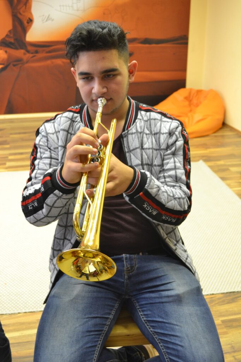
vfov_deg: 46.4
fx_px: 422
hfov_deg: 31.9
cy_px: 181
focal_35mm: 42
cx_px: 120
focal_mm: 28
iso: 900
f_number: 4.5
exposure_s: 1/15
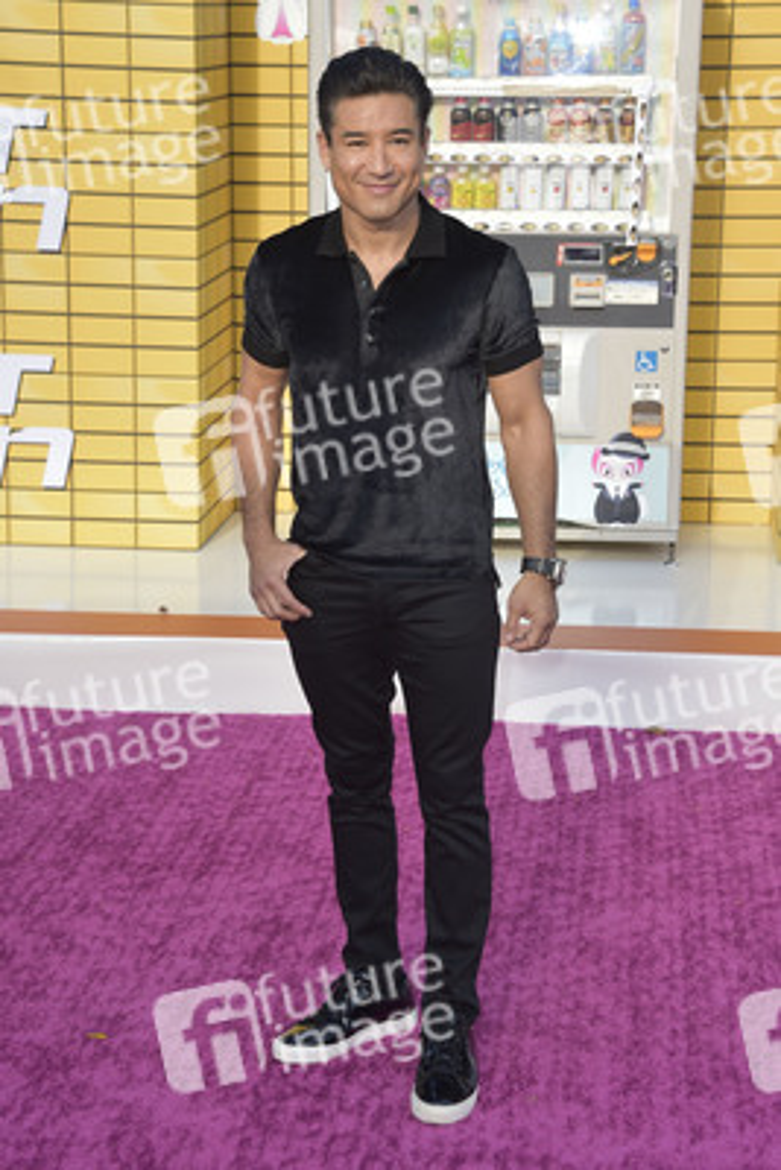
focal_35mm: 65
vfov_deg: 30.9
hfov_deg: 20.9
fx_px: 2113
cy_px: 585
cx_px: 390
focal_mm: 65
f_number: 7.1
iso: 400
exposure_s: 1/250
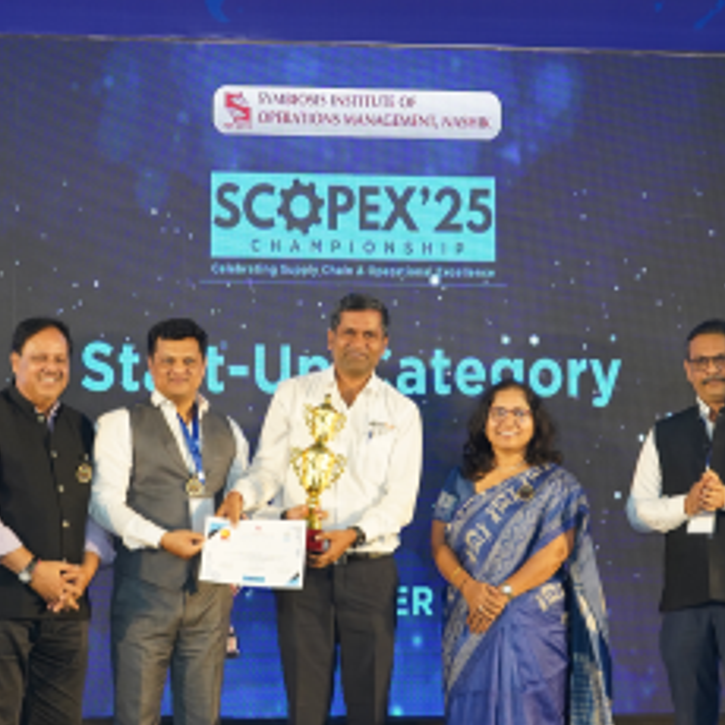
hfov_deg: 18.5
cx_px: 356
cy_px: 437
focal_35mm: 94
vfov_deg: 18.5
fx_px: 2227
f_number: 5
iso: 1600
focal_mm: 51
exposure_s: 1/160
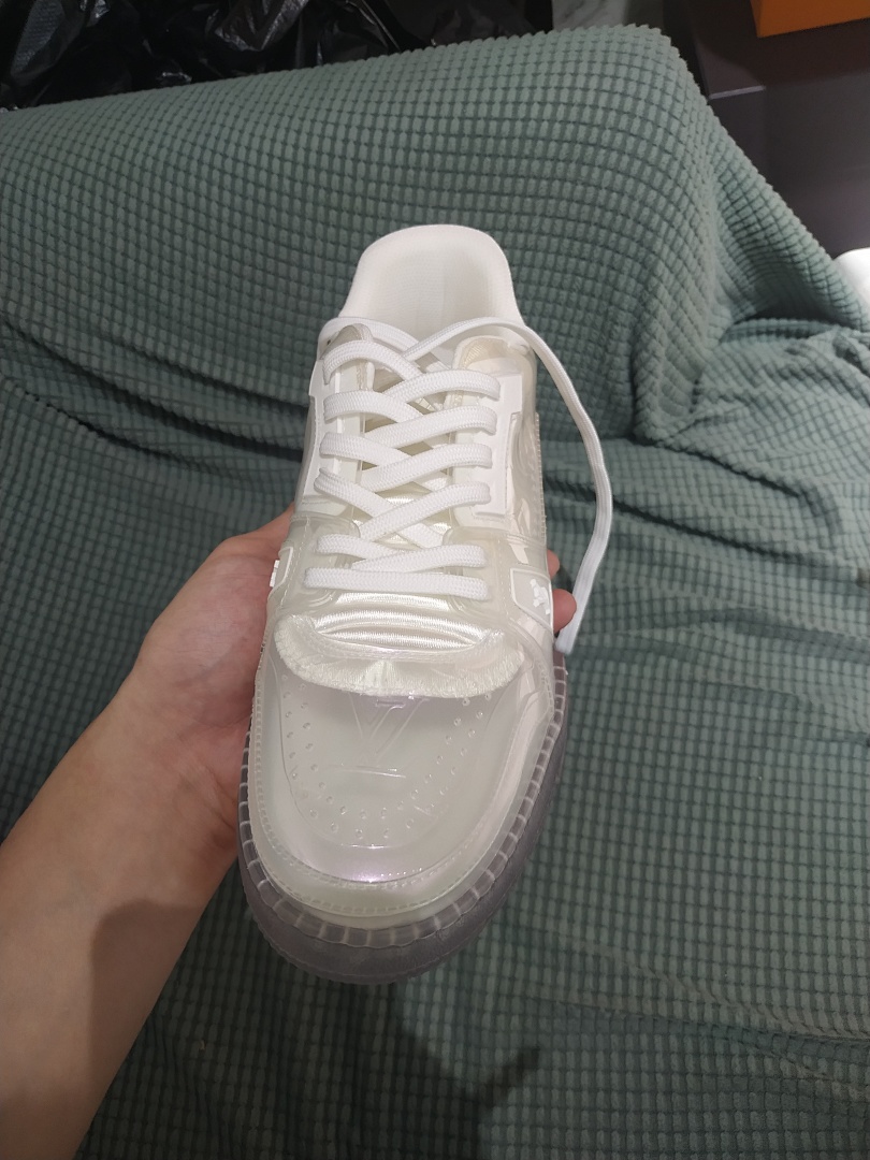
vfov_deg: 71.6
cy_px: 580
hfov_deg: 56.8
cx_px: 435
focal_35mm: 24
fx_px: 804
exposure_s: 1/100
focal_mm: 3.94
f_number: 1.9
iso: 125
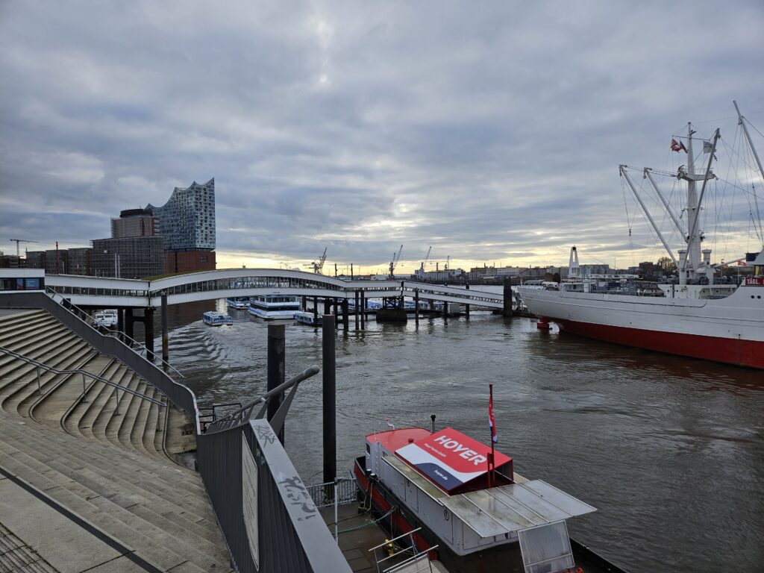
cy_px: 286
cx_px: 382
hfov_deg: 73.9
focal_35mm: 23
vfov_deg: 58.9
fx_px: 508
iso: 25
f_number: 1.8
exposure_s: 1/1022
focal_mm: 5.4
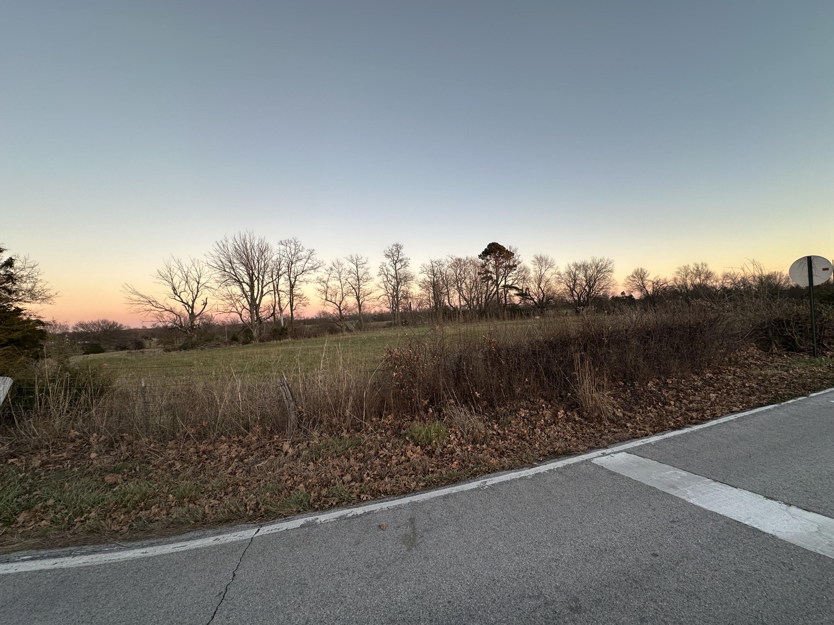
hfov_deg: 102.1
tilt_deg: +1.4
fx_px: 337
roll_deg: +3.9
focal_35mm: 14
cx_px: 417
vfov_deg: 85.7
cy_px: 312
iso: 40
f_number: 2.2
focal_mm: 2.22
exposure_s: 1/100
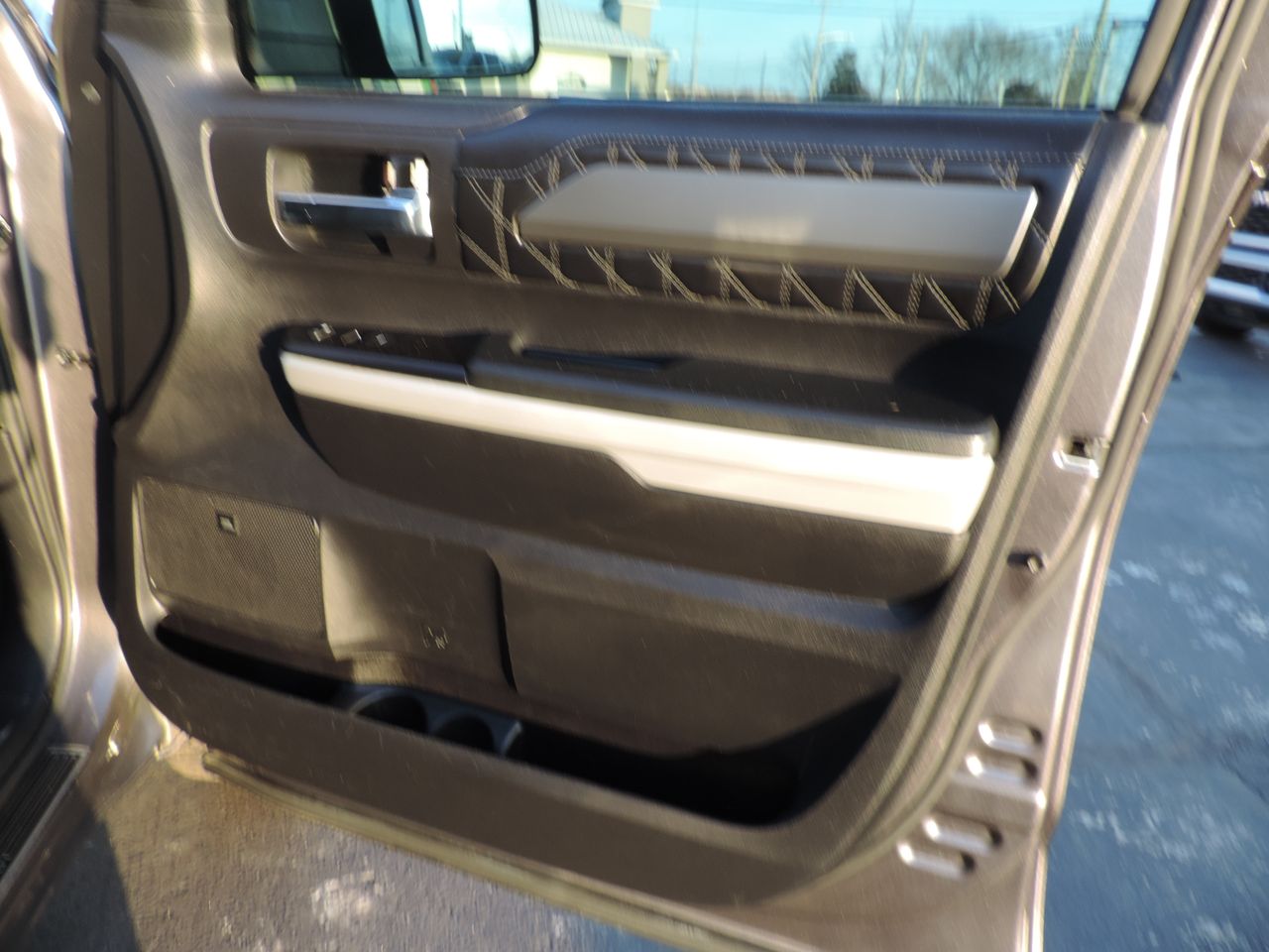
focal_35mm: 24
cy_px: 476
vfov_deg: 56.8
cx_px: 634
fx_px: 880
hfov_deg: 71.6
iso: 80
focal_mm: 4.3
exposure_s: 1/50
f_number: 3
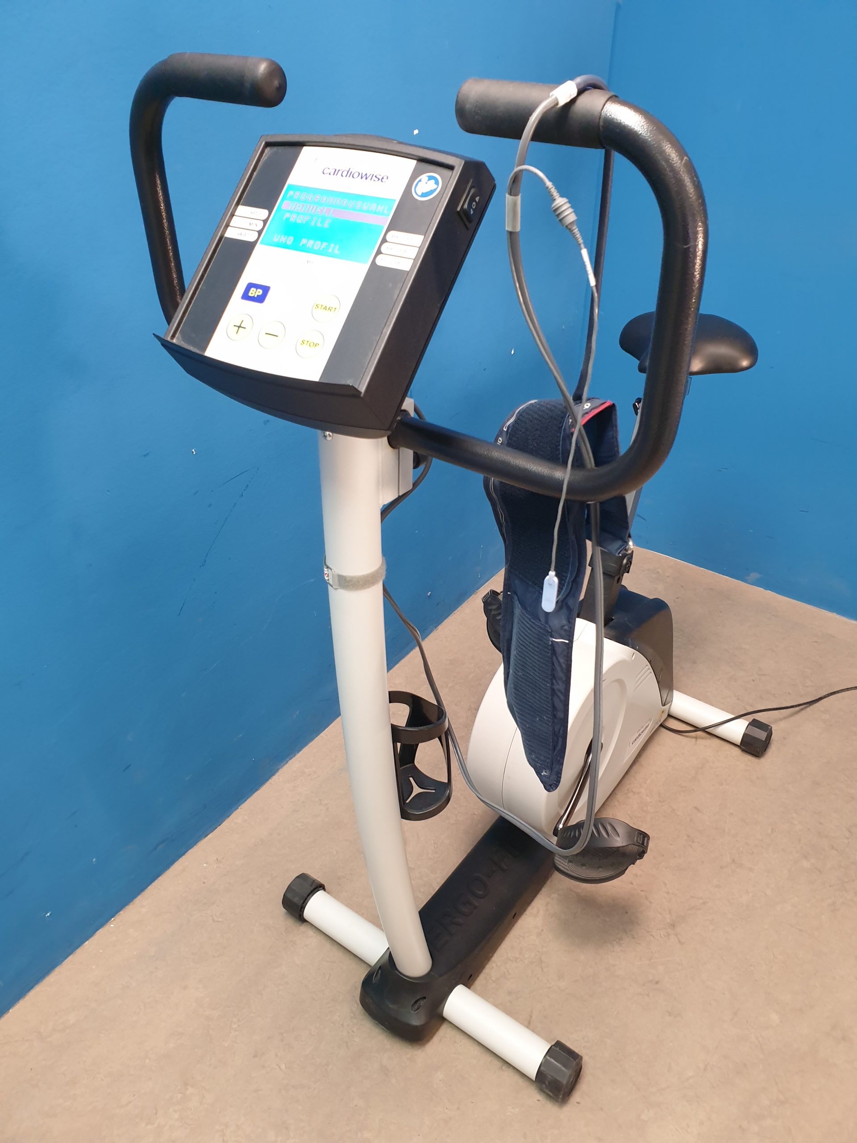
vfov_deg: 67.3
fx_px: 858
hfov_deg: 53.1
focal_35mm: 26
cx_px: 428
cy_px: 572
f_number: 2.4
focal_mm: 4.3
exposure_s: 1/33
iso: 320
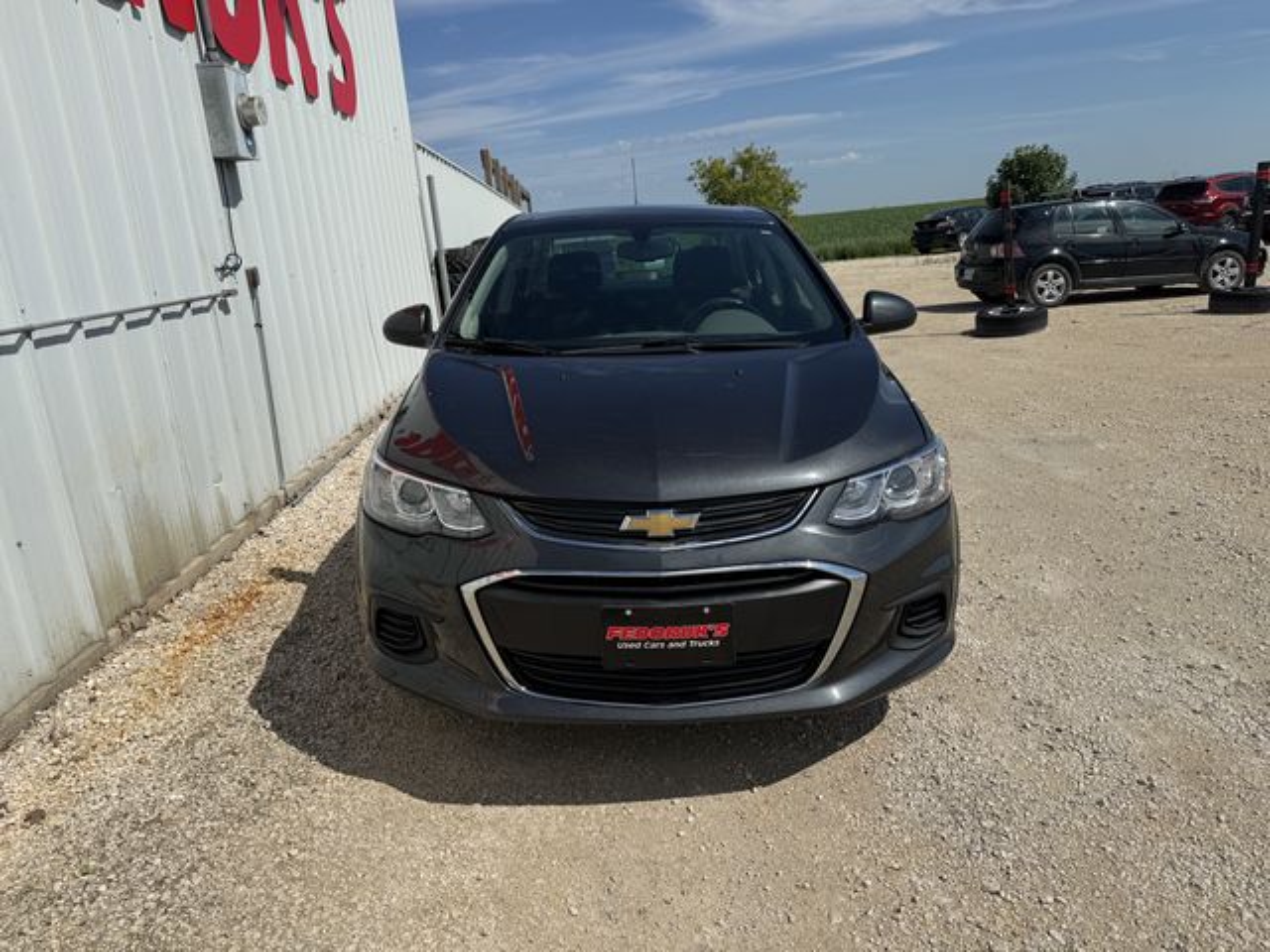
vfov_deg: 56.8
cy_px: 476
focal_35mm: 24
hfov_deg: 71.6
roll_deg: +4.9
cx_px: 635
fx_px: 881
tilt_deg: -14.3
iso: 80
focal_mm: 6.76
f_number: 1.78
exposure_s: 1/9091
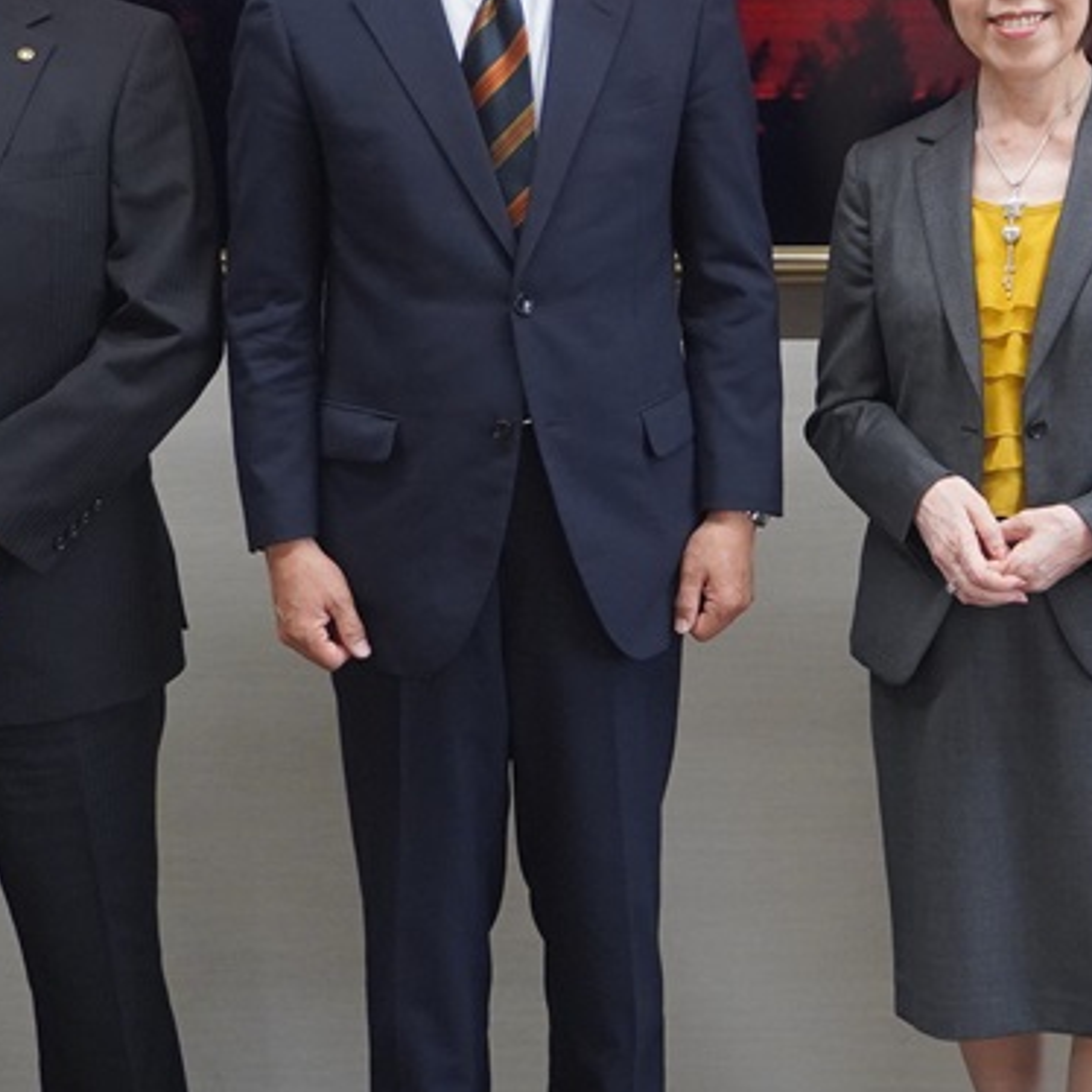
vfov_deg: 21.0
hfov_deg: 20.5
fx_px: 2927
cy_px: 324
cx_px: 1082
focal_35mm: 82
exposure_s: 1/160
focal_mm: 20
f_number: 4
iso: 1000
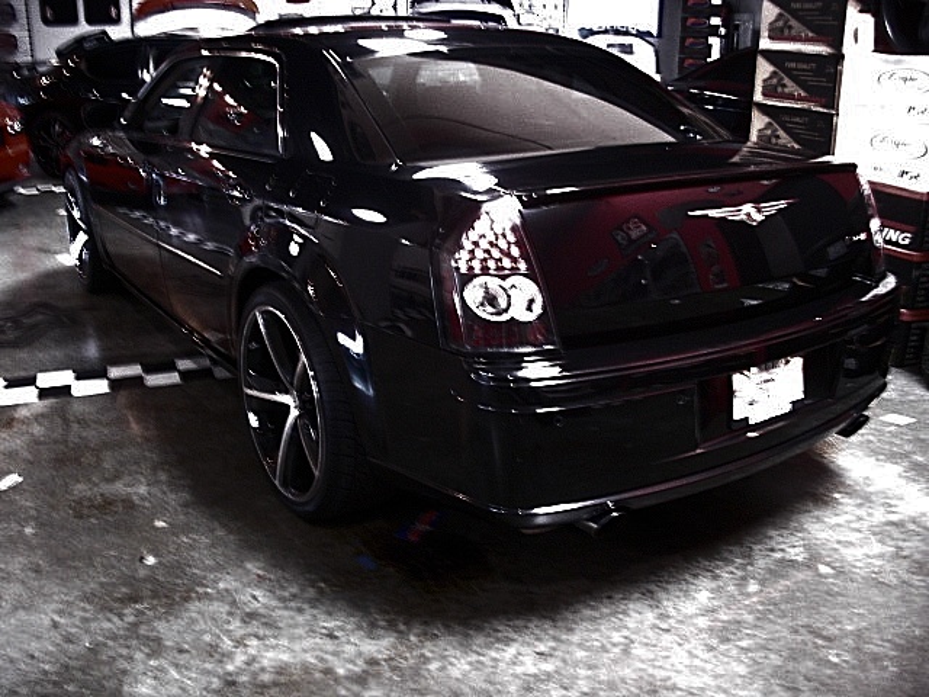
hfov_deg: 51.4
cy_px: 348
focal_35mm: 36
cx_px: 464
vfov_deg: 39.7
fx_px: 966
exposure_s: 1/10
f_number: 2.8
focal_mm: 6.3
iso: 800
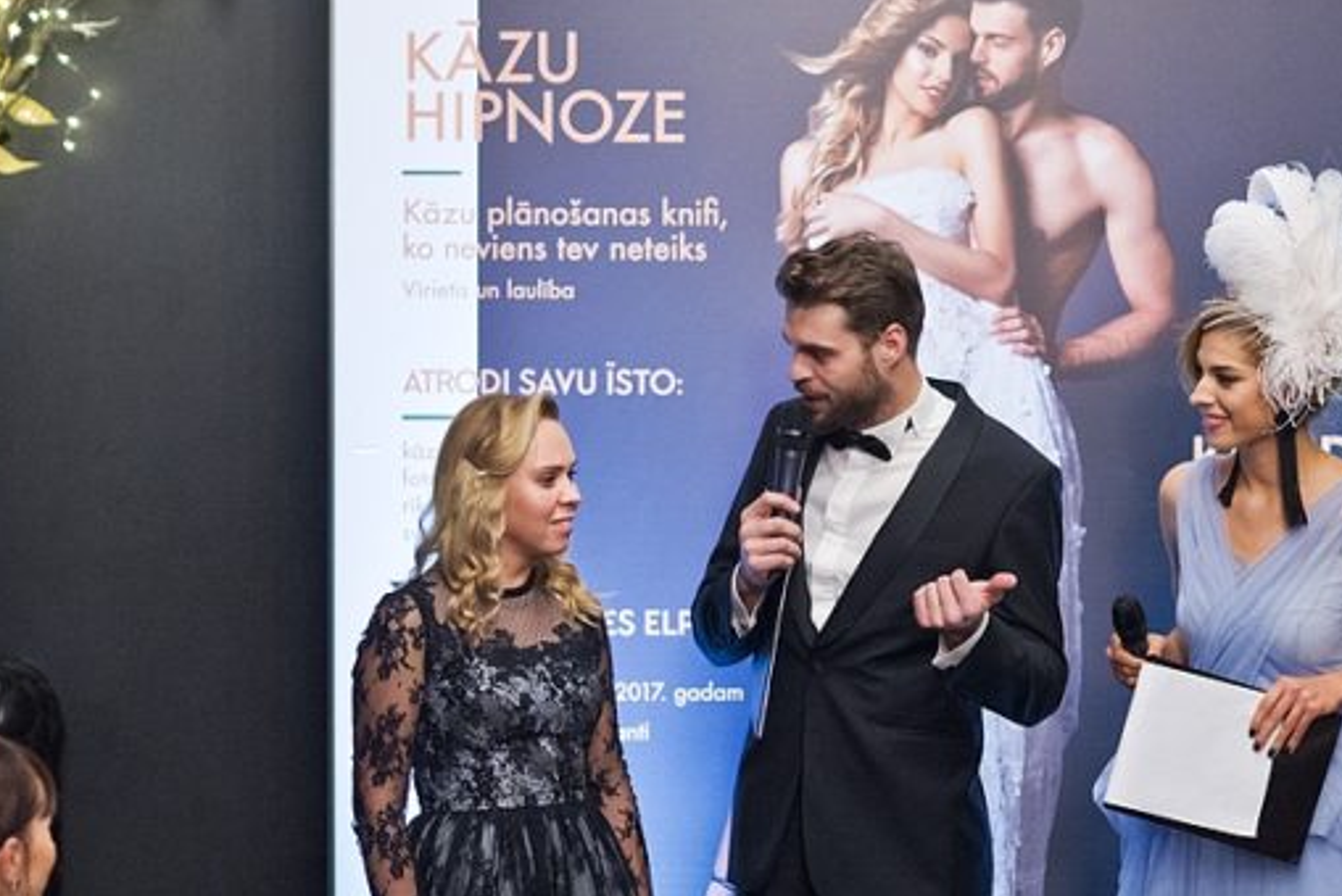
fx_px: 6378
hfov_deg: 12.0
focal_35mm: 171
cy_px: 663
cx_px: 1107
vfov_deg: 8.0
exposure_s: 1/320
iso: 3200
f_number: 2
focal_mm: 85
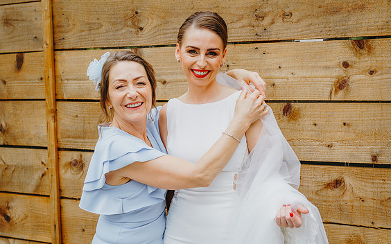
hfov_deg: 48.2
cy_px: 114
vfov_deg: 31.2
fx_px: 437
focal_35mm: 41
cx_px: 191
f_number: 2.8
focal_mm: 35
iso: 100
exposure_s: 1/640
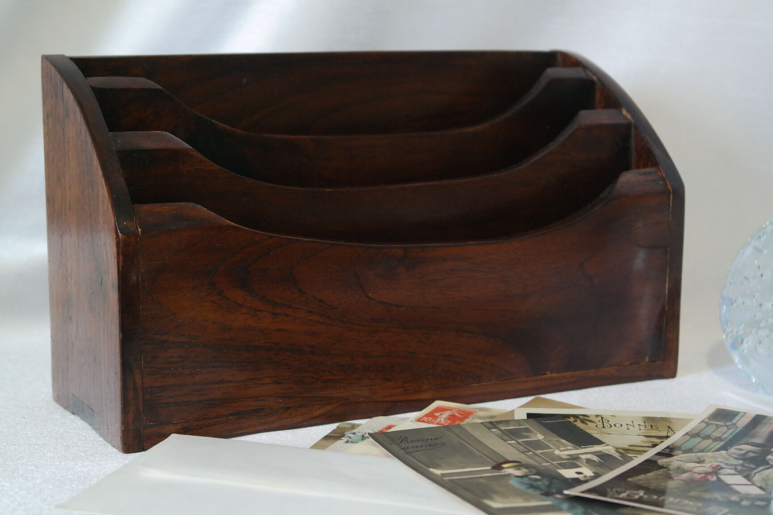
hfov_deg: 29.2
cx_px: 386
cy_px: 258
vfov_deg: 19.7
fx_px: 1481
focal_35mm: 69
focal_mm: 45
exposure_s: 1/30
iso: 1600
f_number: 5.6
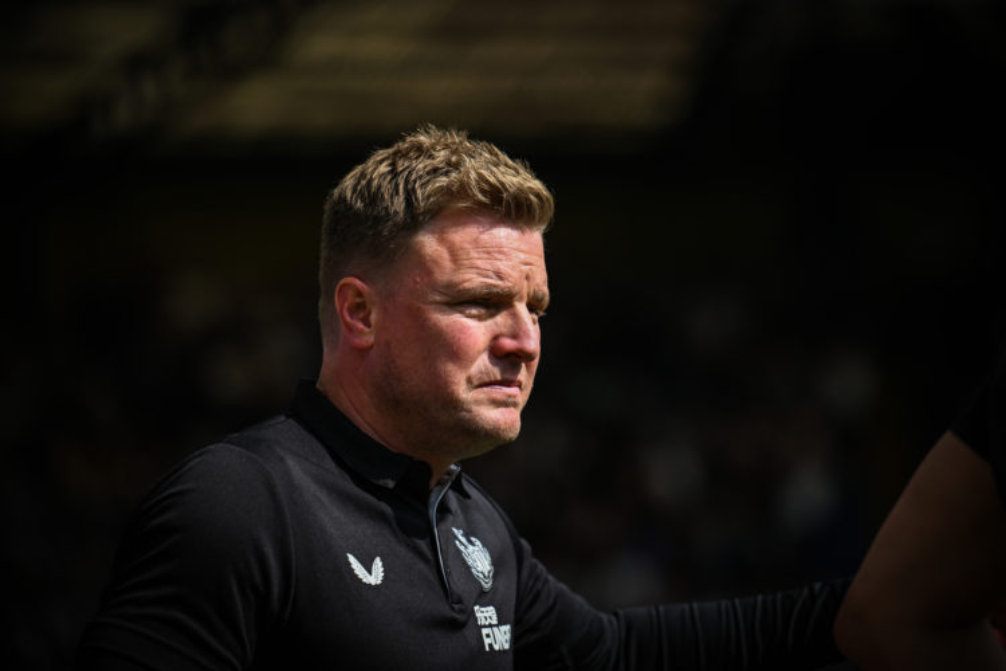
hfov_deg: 10.3
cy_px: 336
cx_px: 503
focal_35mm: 200
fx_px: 5588
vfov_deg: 6.9
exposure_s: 1/6400
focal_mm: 200
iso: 500
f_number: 3.5
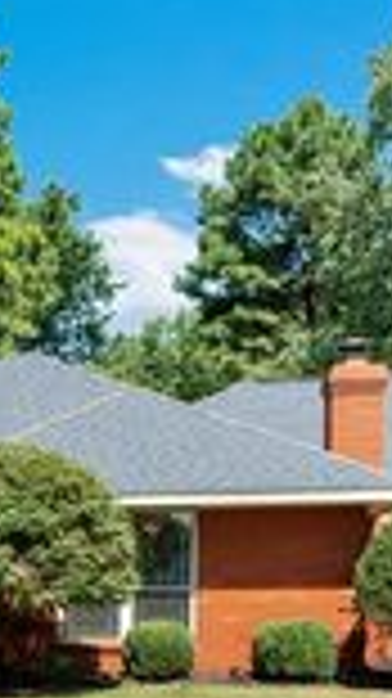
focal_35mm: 61
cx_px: -158
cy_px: 651
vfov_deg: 32.4
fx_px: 1129
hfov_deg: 18.0
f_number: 6.3
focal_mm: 18
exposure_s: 1/100
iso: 100
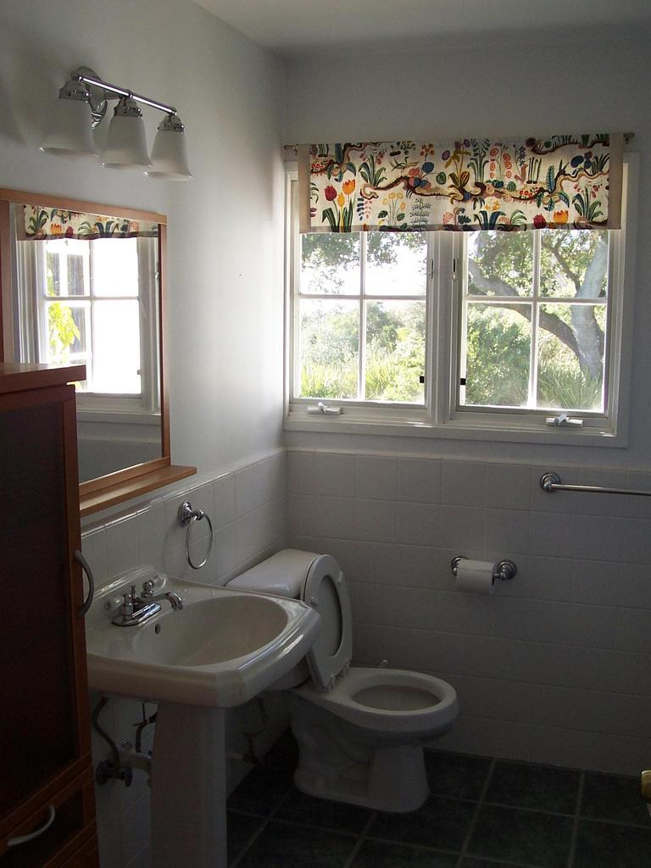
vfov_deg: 50.1
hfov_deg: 38.7
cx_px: 326
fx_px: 928
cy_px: 434
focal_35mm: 37
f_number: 2.8
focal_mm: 5.6
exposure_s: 1/90
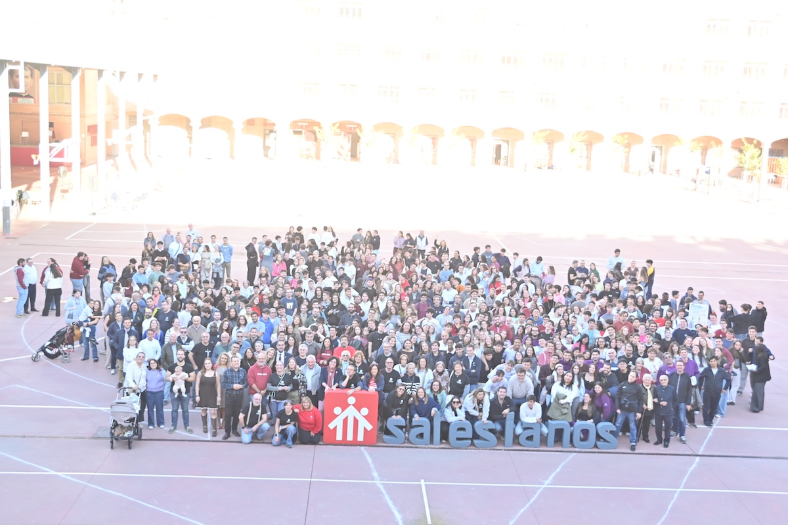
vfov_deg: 30.8
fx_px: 952
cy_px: 262
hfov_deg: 45.0
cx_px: 394
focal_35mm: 44
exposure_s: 1/125
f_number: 4
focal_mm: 29
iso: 640
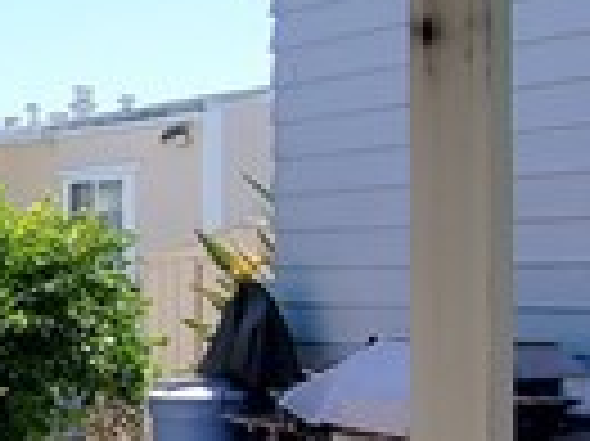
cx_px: -851
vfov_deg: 14.4
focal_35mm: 102
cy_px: 328
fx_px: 1737
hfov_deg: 13.6
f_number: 2.2
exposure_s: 1/807
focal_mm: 1.8
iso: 50
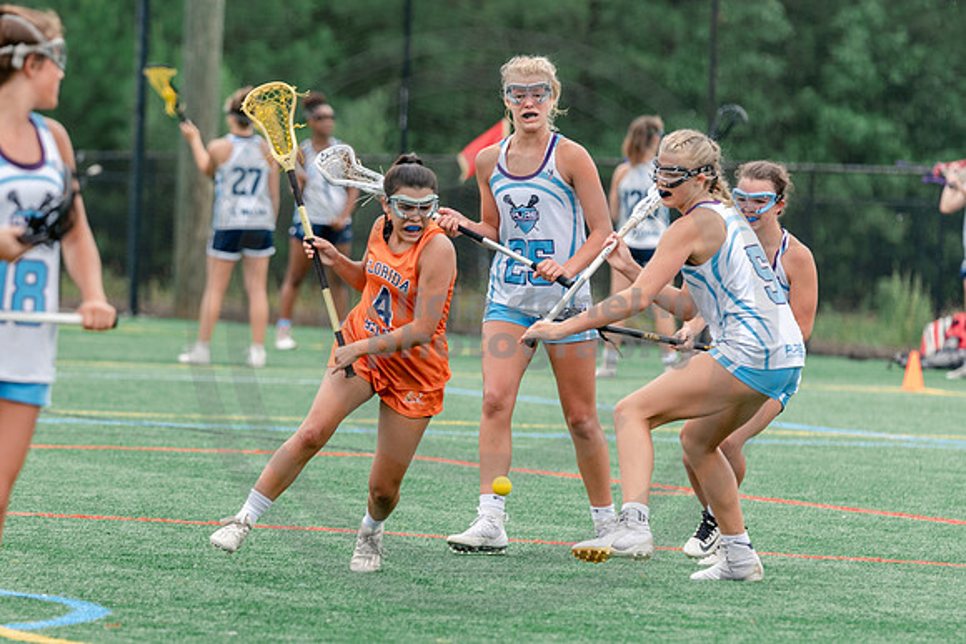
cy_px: 426
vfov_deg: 3.4
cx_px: 270
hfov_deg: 5.1
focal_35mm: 401
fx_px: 10759
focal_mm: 200
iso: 250
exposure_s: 1/640
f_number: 3.2
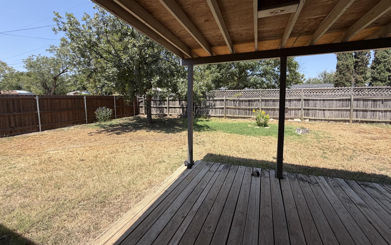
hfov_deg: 101.5
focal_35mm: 15
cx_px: 197
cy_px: 110
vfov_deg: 74.6
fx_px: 160
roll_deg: +1.3
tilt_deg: -4.9
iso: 40
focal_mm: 2.22
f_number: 2.2
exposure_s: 1/770
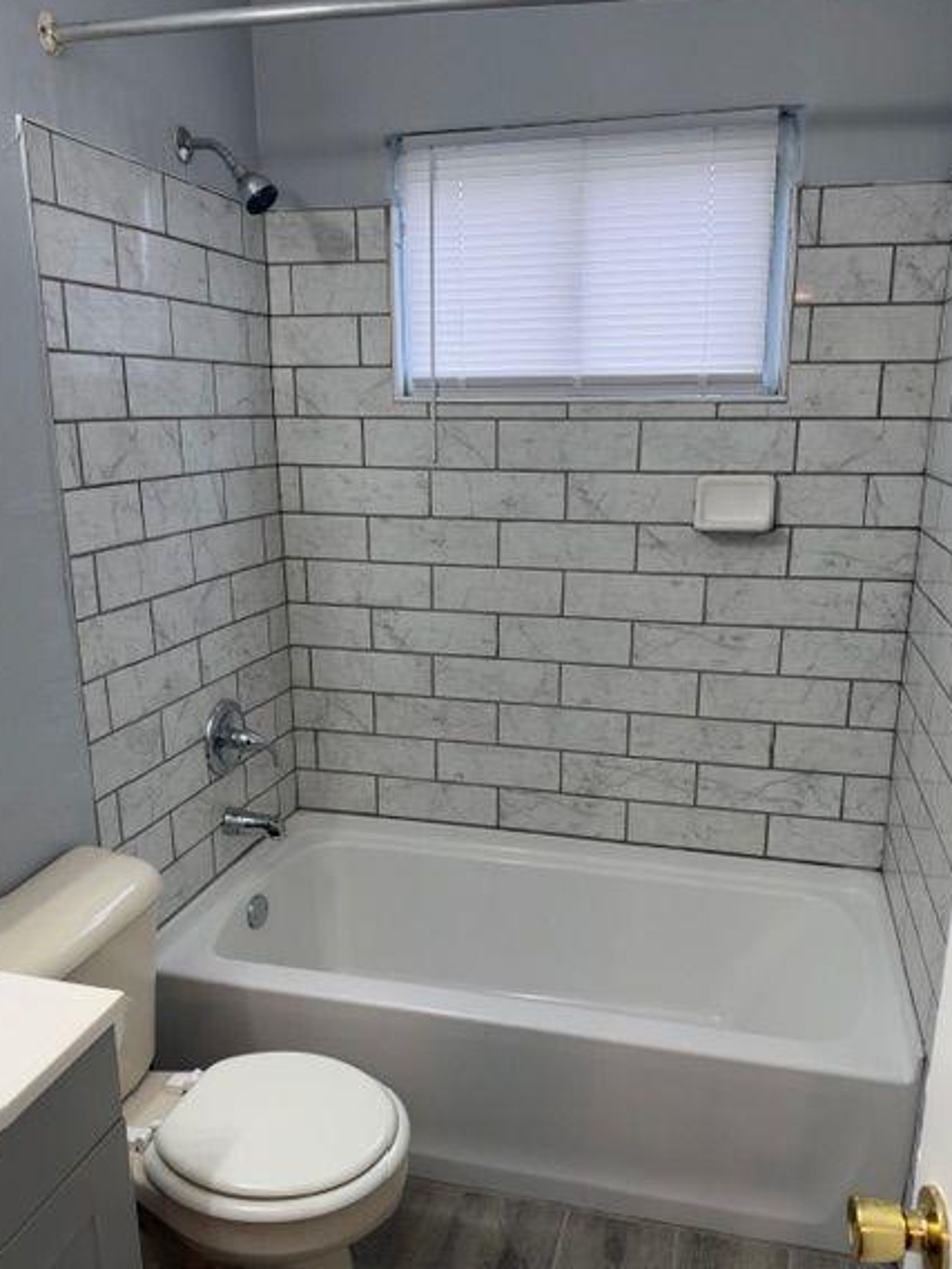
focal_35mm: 27
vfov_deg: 65.2
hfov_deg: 51.4
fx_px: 990
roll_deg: +1.2
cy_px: 698
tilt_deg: -15.1
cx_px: 484
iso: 100
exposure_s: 1/120
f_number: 1.8
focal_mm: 6.93
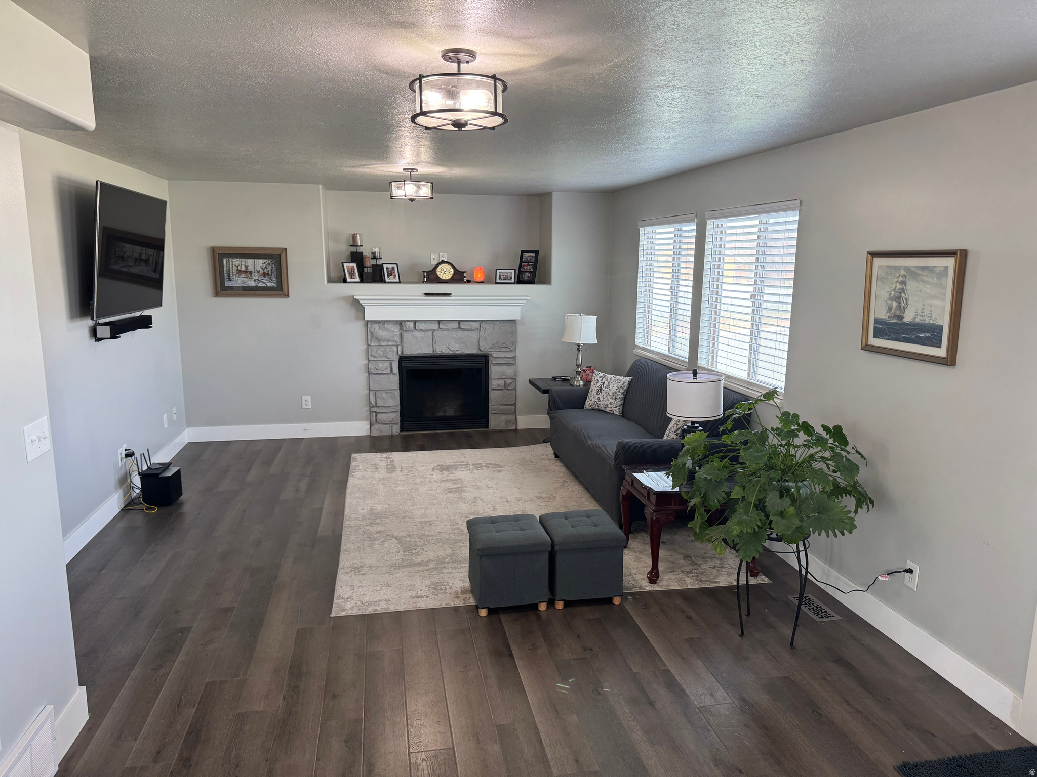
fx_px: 719
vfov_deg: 56.8
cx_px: 518
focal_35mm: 24
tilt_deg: -10.1
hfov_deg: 71.6
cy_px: 388
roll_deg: -0.6
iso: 100
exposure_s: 1/60
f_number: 1.78
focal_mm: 6.76
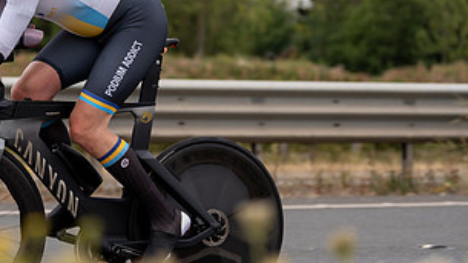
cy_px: 84
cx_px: 87
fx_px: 2182
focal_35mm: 176
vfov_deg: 6.9
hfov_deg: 12.2
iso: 100
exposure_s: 1/800
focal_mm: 74
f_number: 2.8
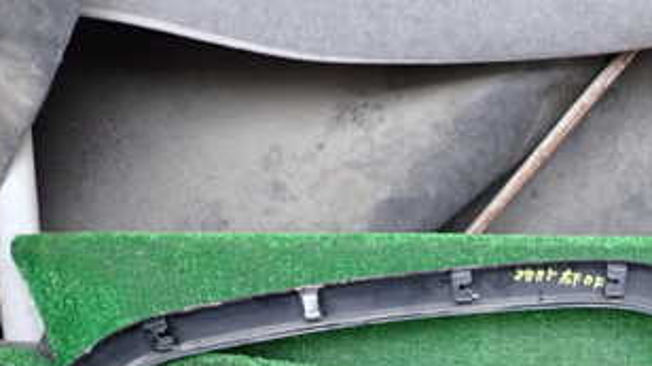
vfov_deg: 22.0
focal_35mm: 53
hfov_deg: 38.3
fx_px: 916
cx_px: 481
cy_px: 341
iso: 500
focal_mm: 4.5
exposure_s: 1/30
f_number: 2
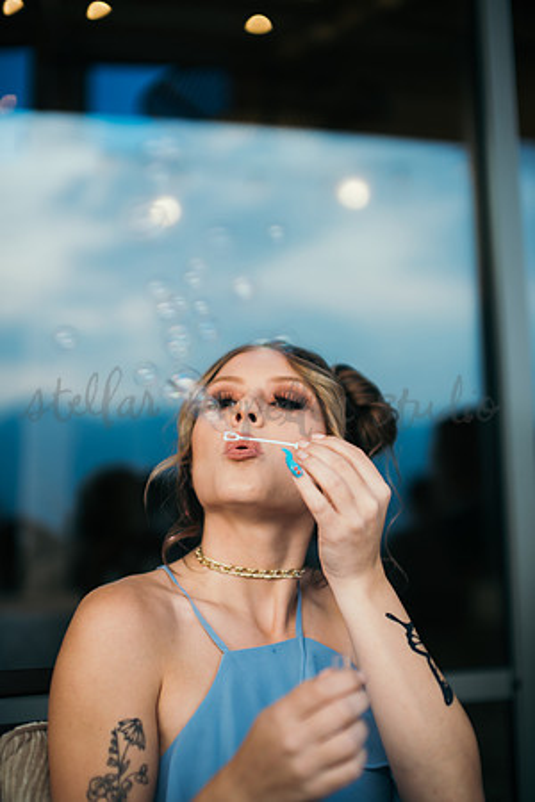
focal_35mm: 50
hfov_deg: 27.0
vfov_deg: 39.6
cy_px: 401
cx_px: 268
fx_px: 1114
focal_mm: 50
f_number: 1.8
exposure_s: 1/200
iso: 125
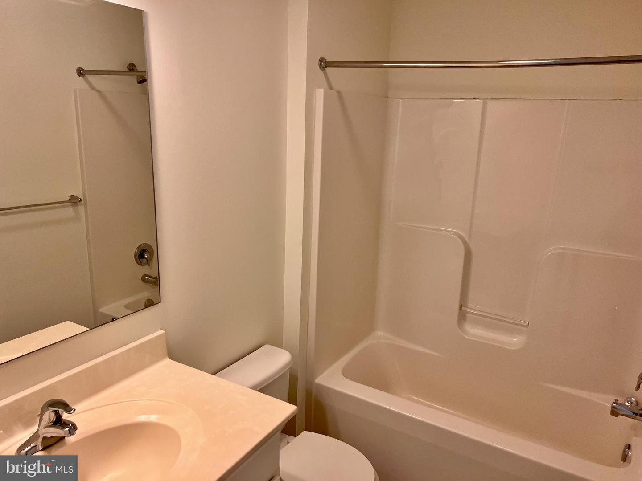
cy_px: 240
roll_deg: -2.4
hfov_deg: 67.3
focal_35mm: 26
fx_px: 482
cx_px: 321
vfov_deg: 53.1
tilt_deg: -14.8
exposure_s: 1/120
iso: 125
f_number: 1.5
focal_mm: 5.7
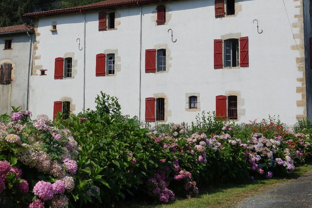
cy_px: 81
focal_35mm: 57
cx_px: 150
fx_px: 494
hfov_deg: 35.1
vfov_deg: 23.7
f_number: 5.6
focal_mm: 16.31
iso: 100
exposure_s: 1/1000
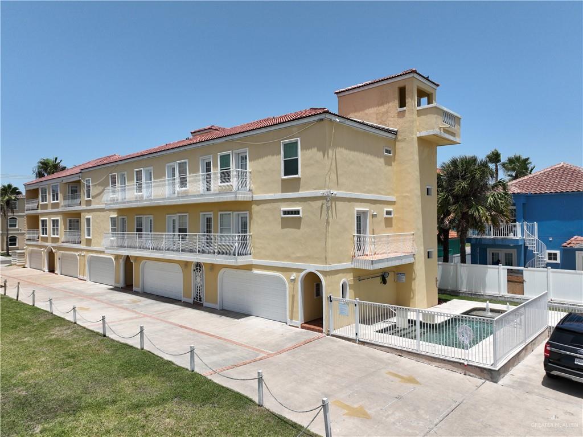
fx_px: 404
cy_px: 218
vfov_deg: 56.8
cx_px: 292
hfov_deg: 71.6
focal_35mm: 24
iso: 100
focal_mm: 12.29
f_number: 2.8
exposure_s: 1/2000
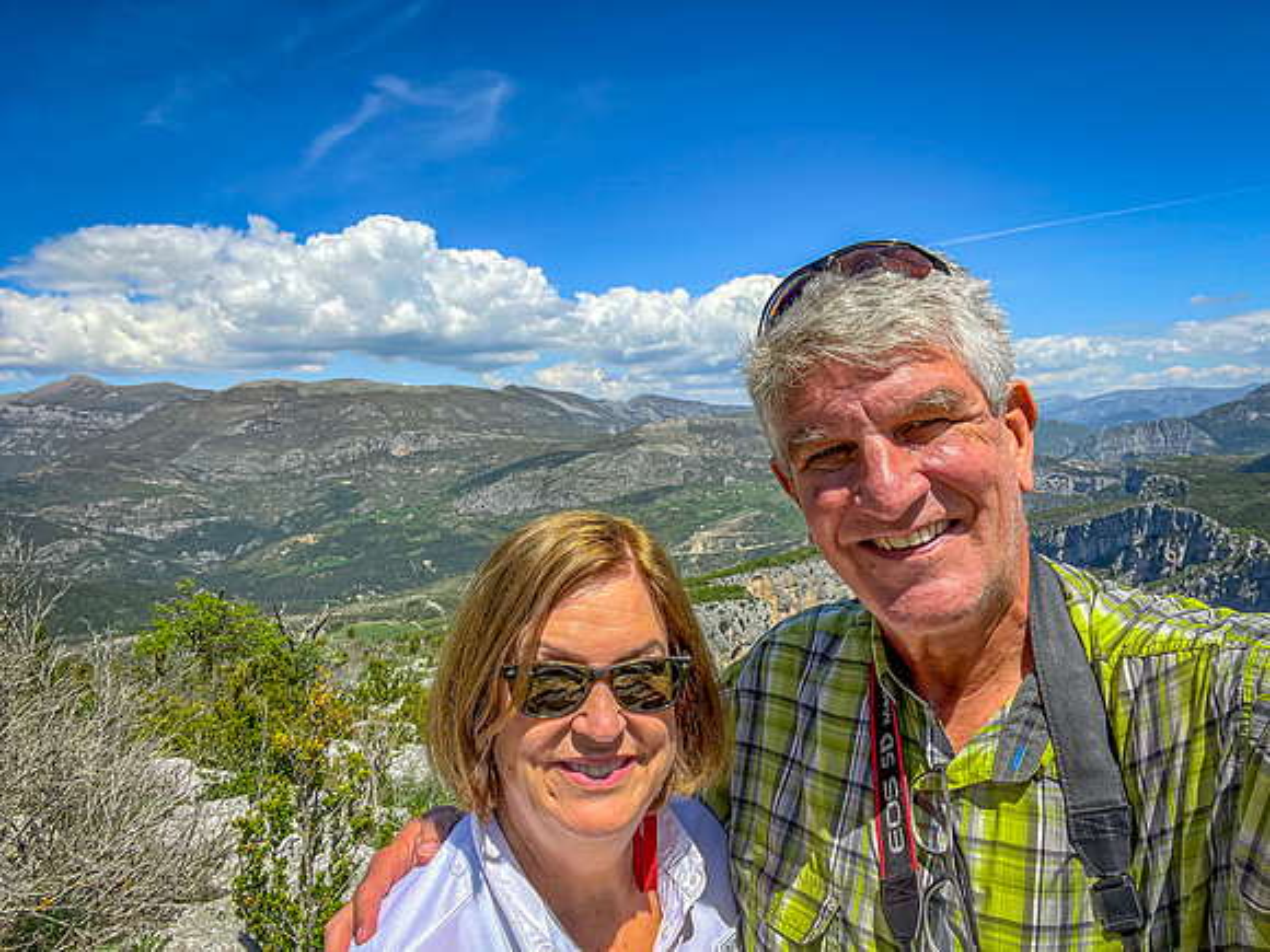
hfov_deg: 73.9
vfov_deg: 58.9
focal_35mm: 23
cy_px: 476
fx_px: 844
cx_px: 635
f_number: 2.2
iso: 32
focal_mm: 2.71
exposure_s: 1/950
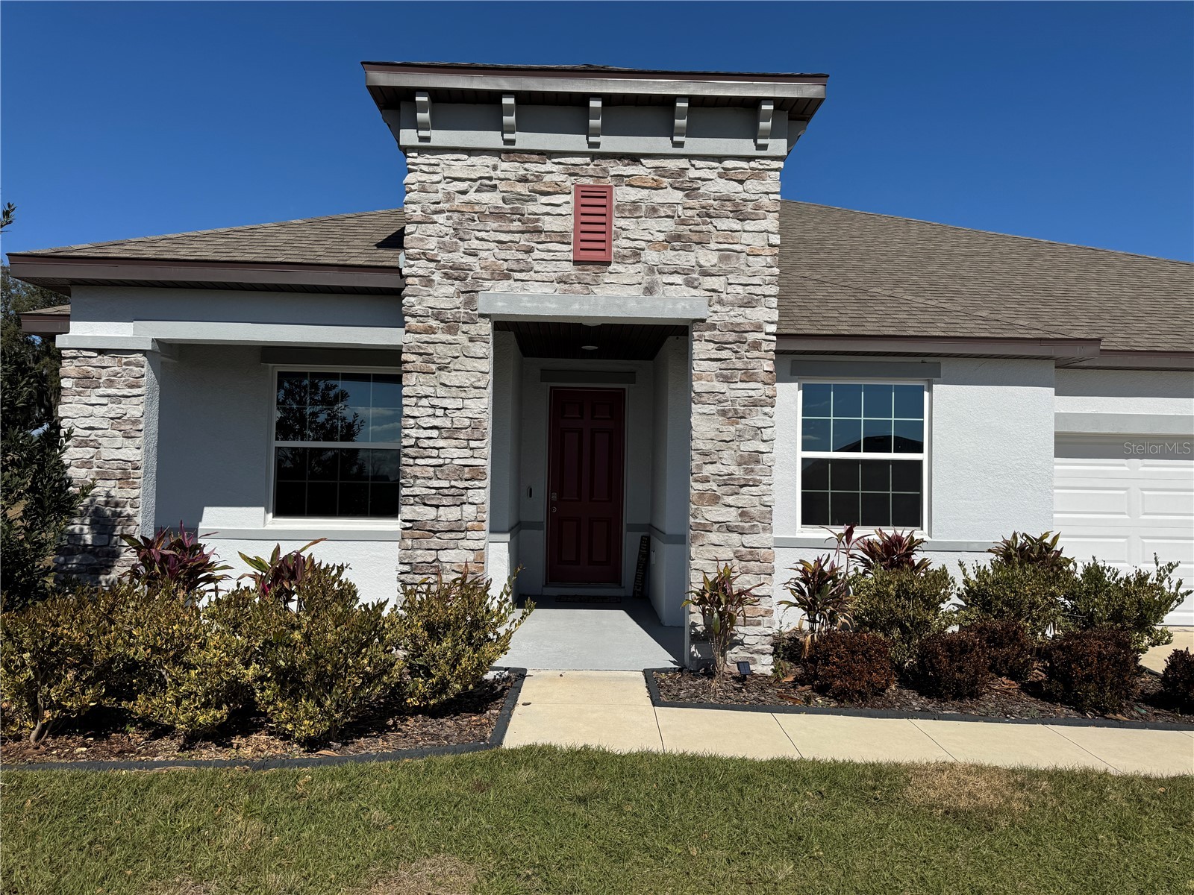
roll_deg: -0.5
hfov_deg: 71.6
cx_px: 597
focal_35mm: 24
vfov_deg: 56.8
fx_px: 828
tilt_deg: +1.7
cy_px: 448
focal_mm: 6.76
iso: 80
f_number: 1.78
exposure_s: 1/9009
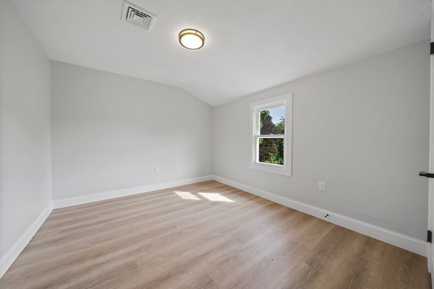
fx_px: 145
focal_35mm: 12
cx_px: 217
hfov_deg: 112.6
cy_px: 144
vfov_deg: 90.0
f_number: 7.1
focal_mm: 12
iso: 50
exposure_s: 1/1.25
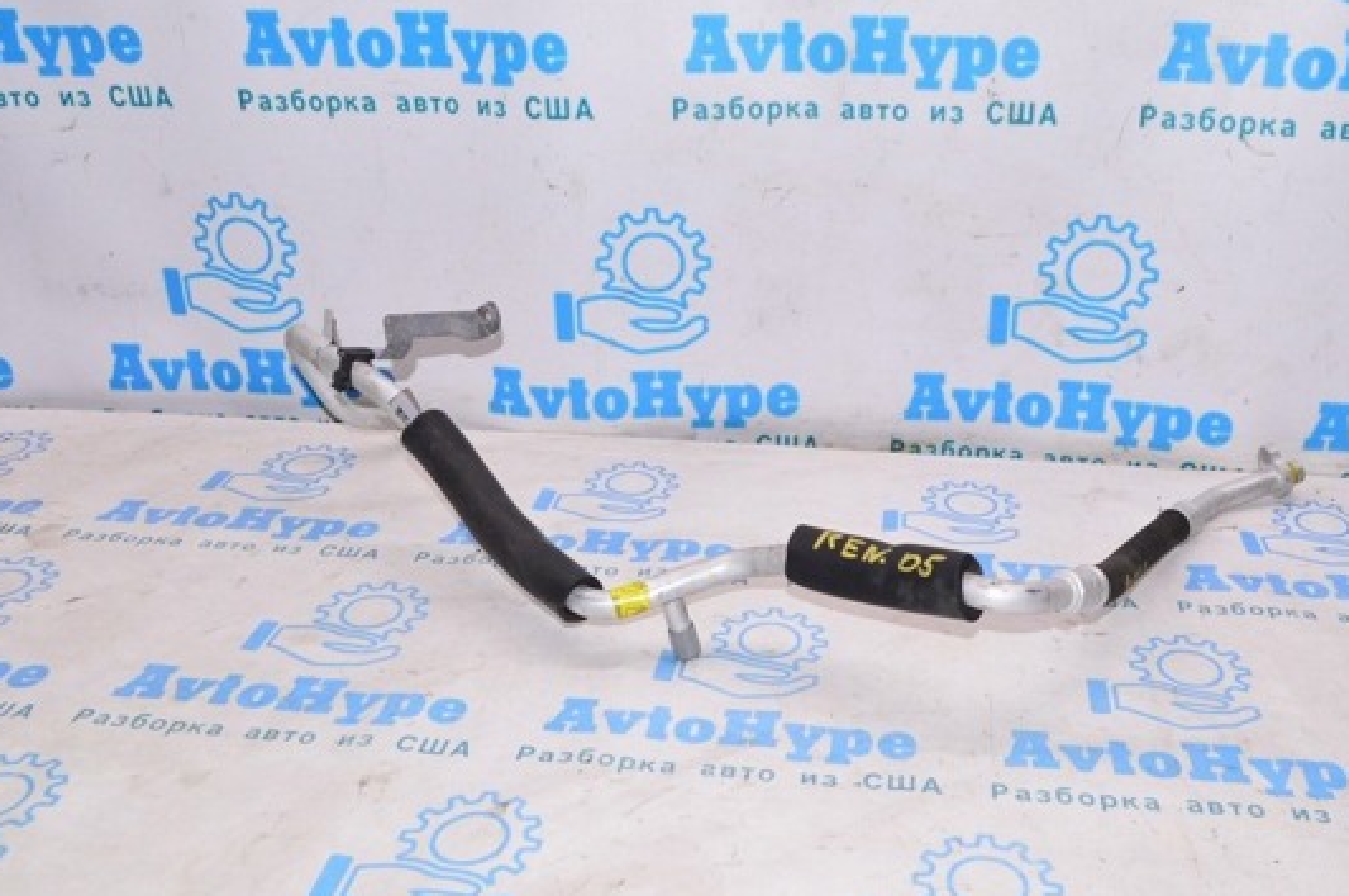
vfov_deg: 36.8
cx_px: 772
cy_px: 442
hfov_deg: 53.0
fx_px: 1347
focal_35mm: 36
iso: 1600
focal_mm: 20
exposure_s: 1/160
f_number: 8
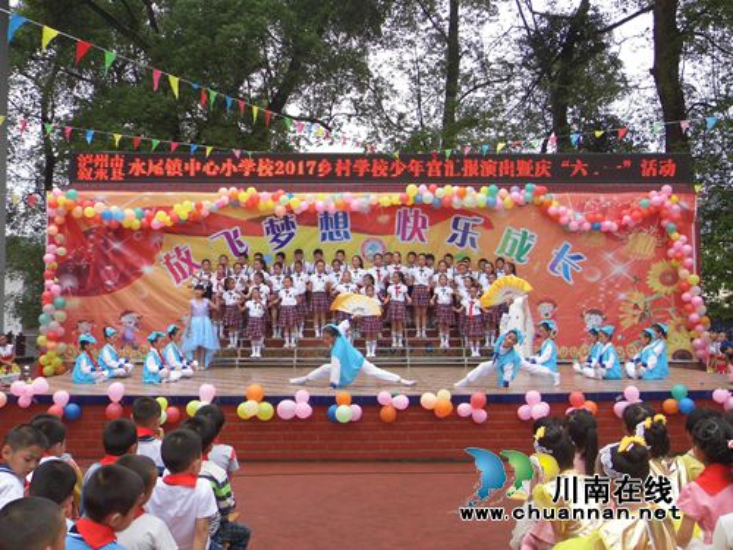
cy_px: 275
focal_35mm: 35
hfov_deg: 52.6
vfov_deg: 40.7
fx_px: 741
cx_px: 366
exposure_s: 1/500
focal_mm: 6.3
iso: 100
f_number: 3.2
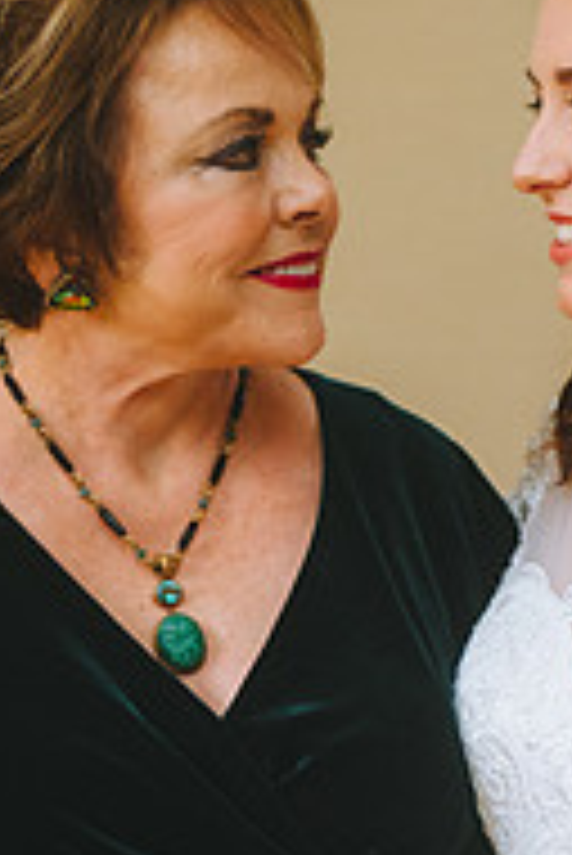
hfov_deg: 8.3
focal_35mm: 166
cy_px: 436
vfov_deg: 12.4
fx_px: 3949
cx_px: 468
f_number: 3.5
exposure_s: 1/50
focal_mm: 70
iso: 1250
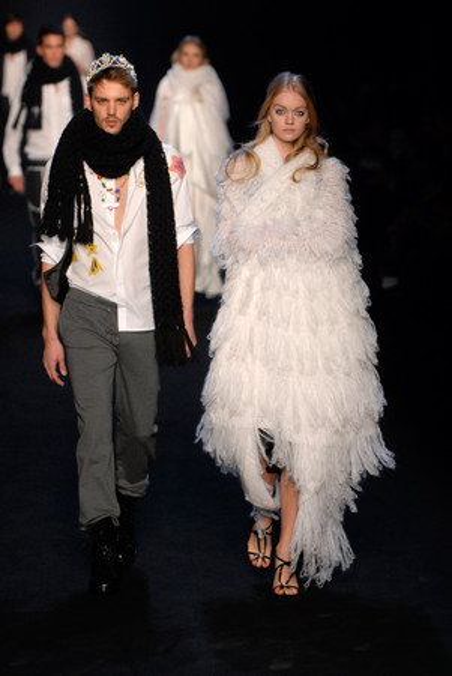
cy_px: 338
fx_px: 3523
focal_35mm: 188
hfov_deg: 7.3
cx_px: 226
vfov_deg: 11.0
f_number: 4
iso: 500
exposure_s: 1/500
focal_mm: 125
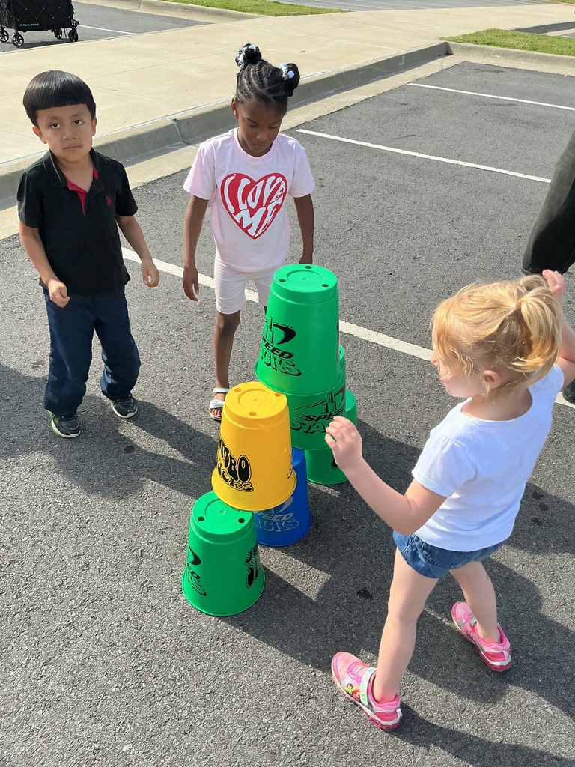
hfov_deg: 48.2
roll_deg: -4.9
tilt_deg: -37.0
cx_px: 288
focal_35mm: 29
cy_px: 384
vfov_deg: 61.7
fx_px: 642
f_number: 1.8
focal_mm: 3
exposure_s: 1/842
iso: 25
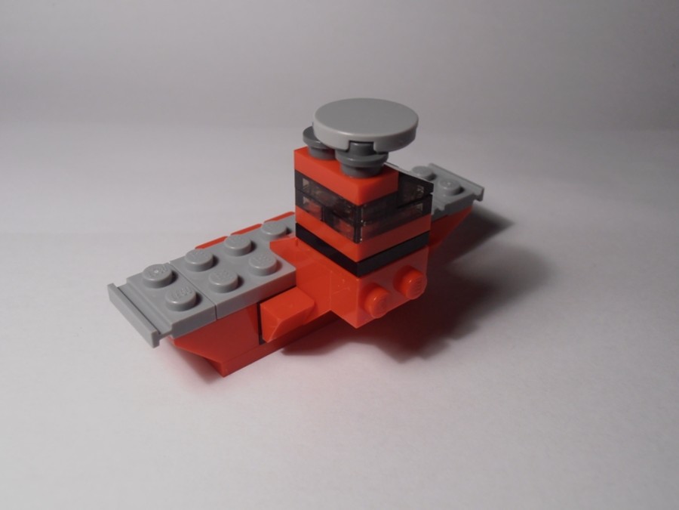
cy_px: 255
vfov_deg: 38.7
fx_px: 726
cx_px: 340
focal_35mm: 37
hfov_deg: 50.1
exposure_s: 1/40
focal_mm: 6.61
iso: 80
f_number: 3.9
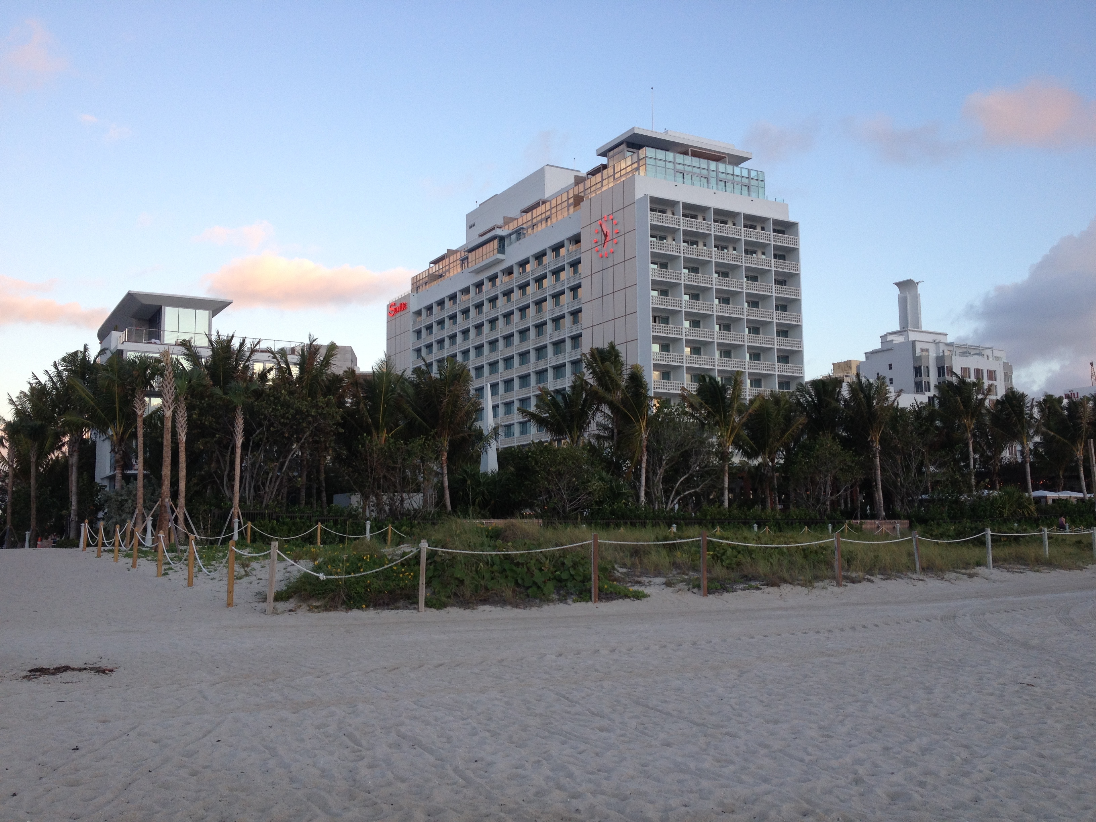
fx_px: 1108
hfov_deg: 52.6
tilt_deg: +3.8
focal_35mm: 35
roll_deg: +1.0
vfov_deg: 40.7
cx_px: 548
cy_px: 411
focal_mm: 4.28
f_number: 2.4
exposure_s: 1/201
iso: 50
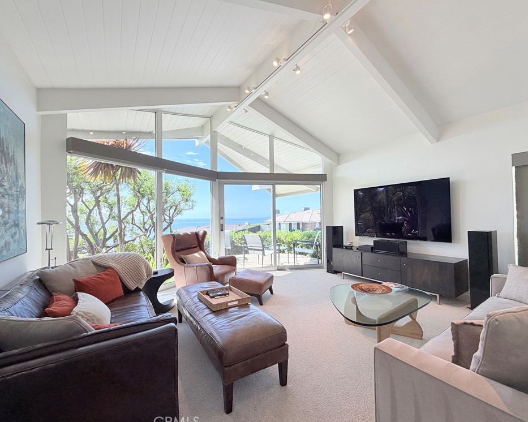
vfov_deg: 84.0
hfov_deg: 96.7
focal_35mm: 15
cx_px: 277
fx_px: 234
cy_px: 213
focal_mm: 2.22
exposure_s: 1/120
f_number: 2.2
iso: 64
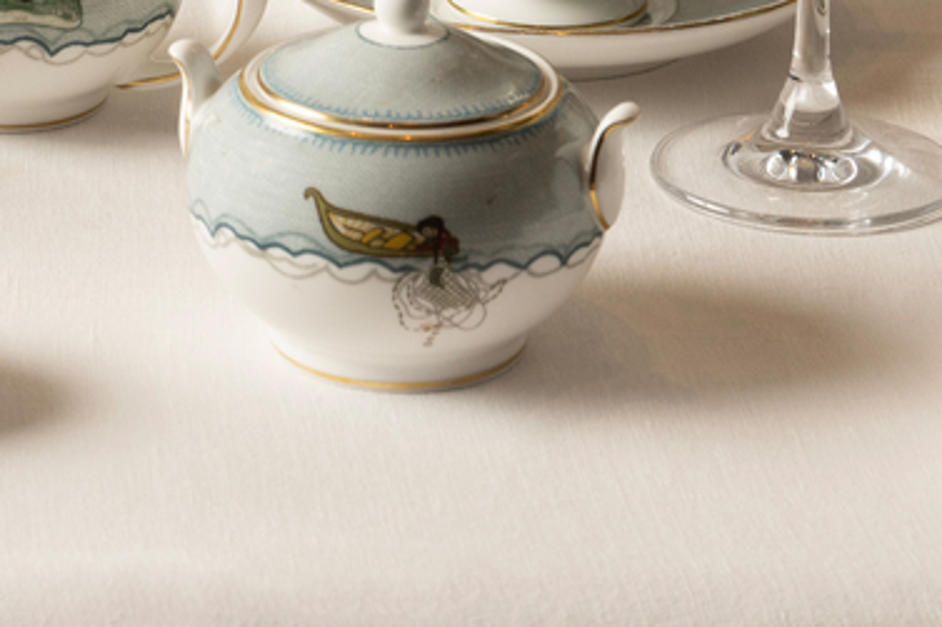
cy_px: -997
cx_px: 97
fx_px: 6303
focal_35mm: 241
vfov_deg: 5.5
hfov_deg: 8.5
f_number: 8
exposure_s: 1/160
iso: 200
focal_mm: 44
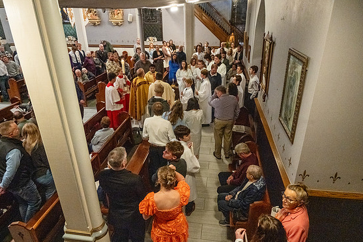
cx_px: 186
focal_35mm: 25
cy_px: 124
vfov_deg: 51.3
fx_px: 252
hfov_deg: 71.5
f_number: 6.3
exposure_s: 1/60
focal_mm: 24
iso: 5000
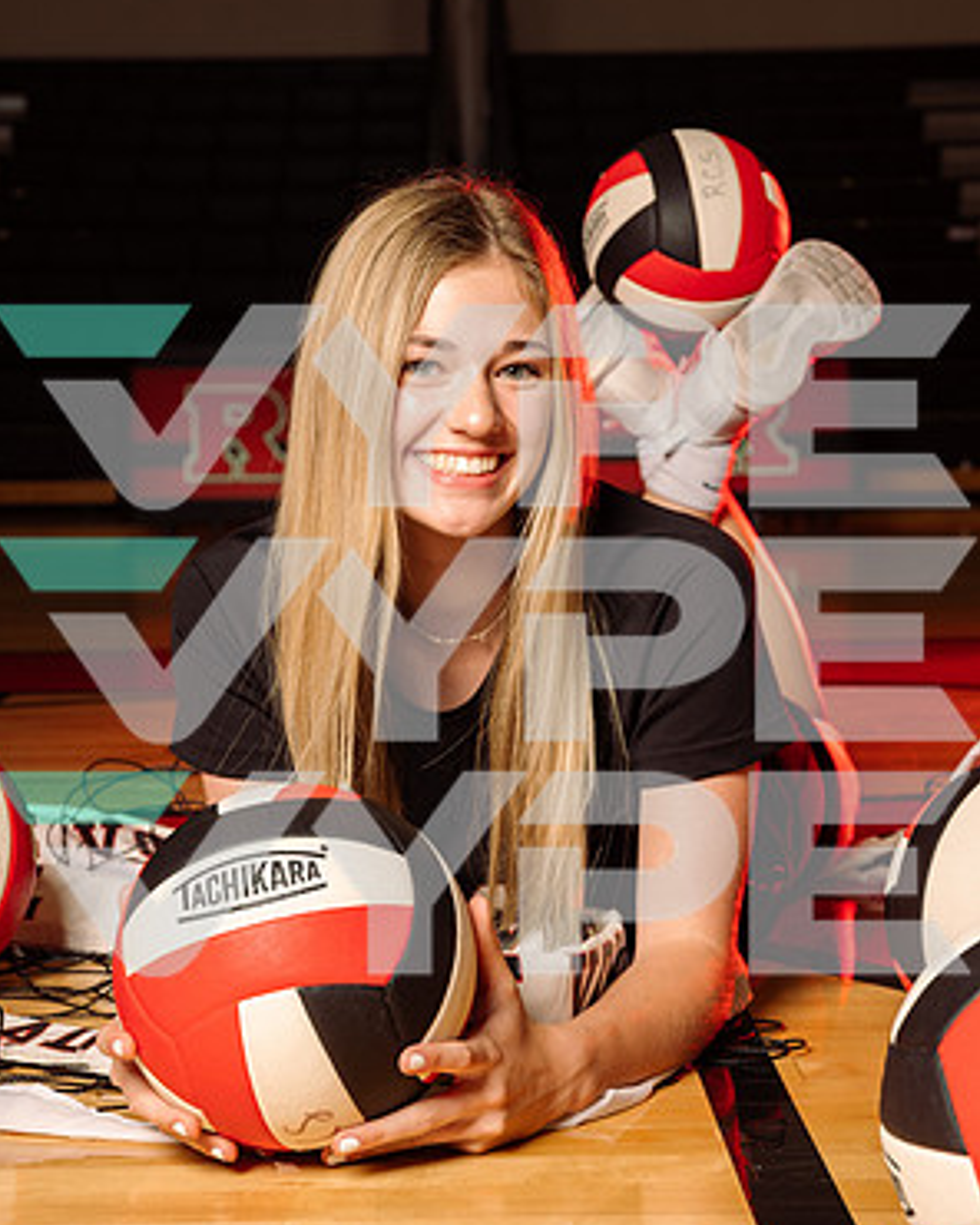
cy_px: 642
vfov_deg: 23.8
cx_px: 487
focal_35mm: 80
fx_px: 2900
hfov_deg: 19.2
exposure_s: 1/250
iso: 160
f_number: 8
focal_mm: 70
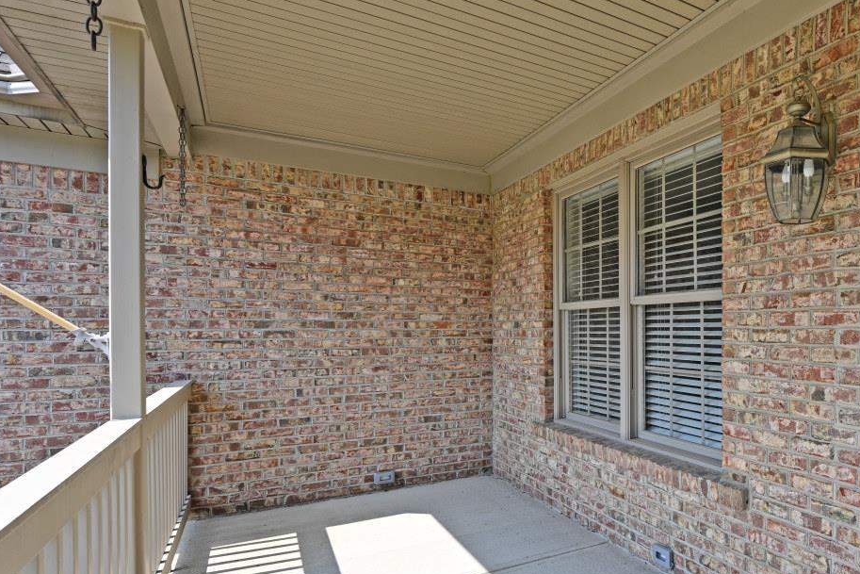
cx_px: 642
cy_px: 334
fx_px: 549
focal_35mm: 23
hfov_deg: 71.1
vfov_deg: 54.9
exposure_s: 1/250
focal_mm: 14
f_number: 5.6
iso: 100
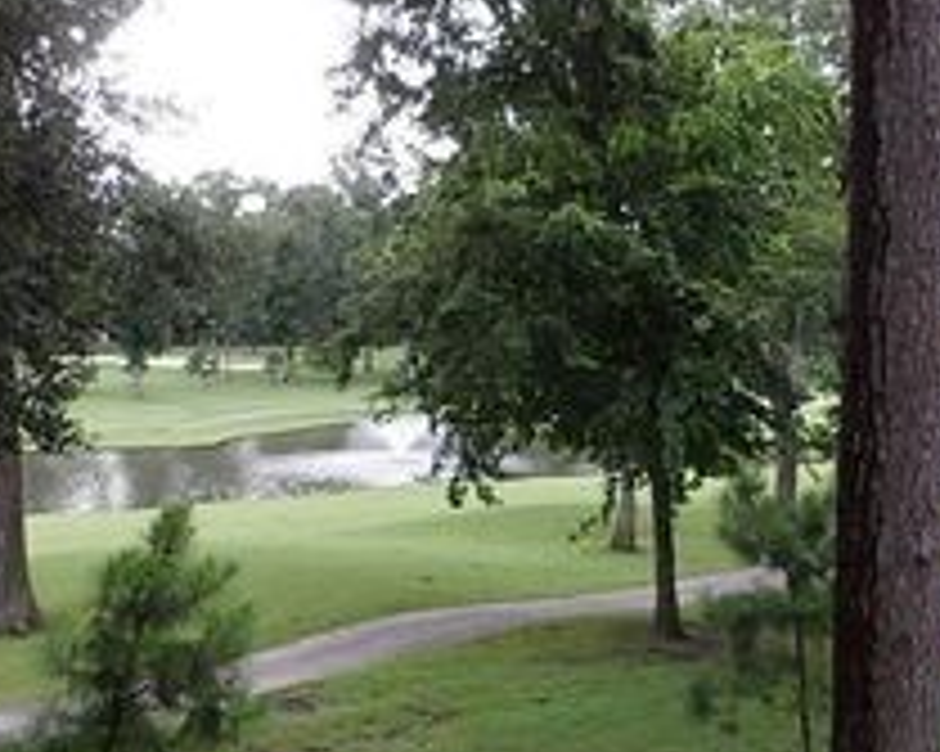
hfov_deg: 33.3
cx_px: 621
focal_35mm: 56
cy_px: 444
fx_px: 1557
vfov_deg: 27.1
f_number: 3.2
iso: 80
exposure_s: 1/45
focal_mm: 4
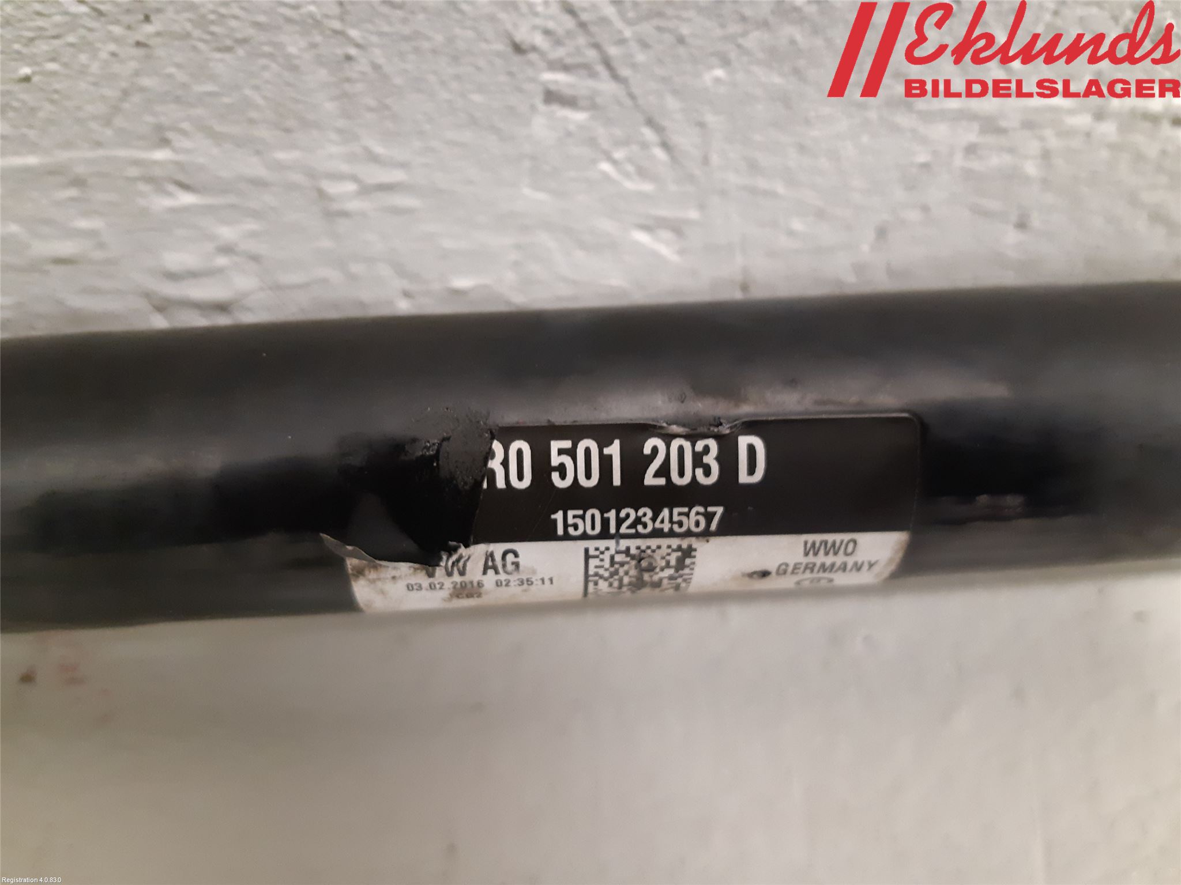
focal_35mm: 26
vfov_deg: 53.1
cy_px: 442
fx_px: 887
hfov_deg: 67.3
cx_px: 590
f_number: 1.7
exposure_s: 1/25
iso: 400
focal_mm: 3.93
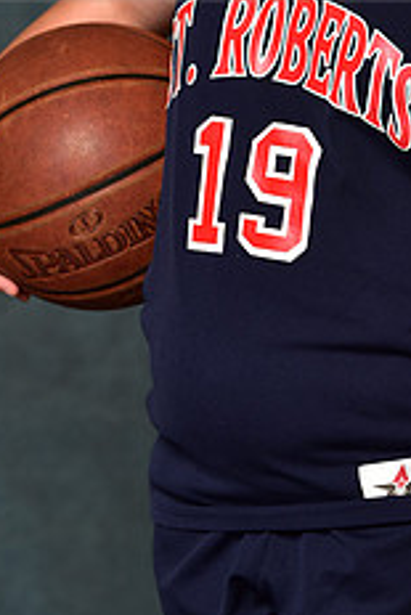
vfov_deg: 6.1
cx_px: 285
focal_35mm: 337
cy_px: -82
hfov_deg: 4.1
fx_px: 5762
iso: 200
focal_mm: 135
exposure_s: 1/200
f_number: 4.5
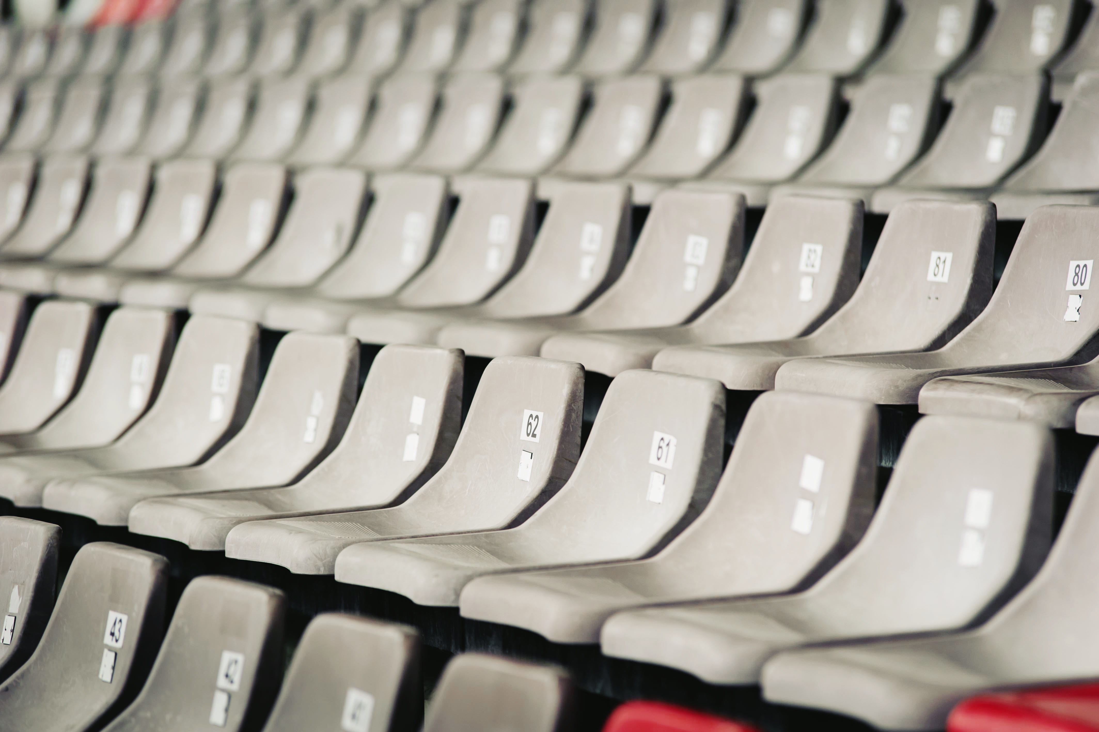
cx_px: 550
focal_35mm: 200
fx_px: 6102
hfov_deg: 10.3
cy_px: 366
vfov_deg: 6.9
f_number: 4
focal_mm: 200
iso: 400
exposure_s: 1/1000
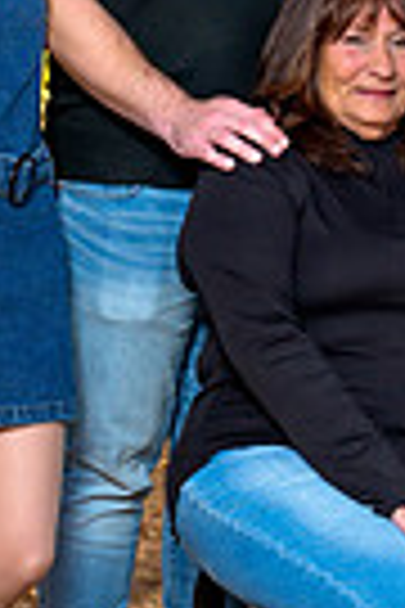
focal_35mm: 167
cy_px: 239
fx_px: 2818
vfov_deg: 12.3
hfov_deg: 8.2
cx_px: 405
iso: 640
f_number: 4
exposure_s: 1/160
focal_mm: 50
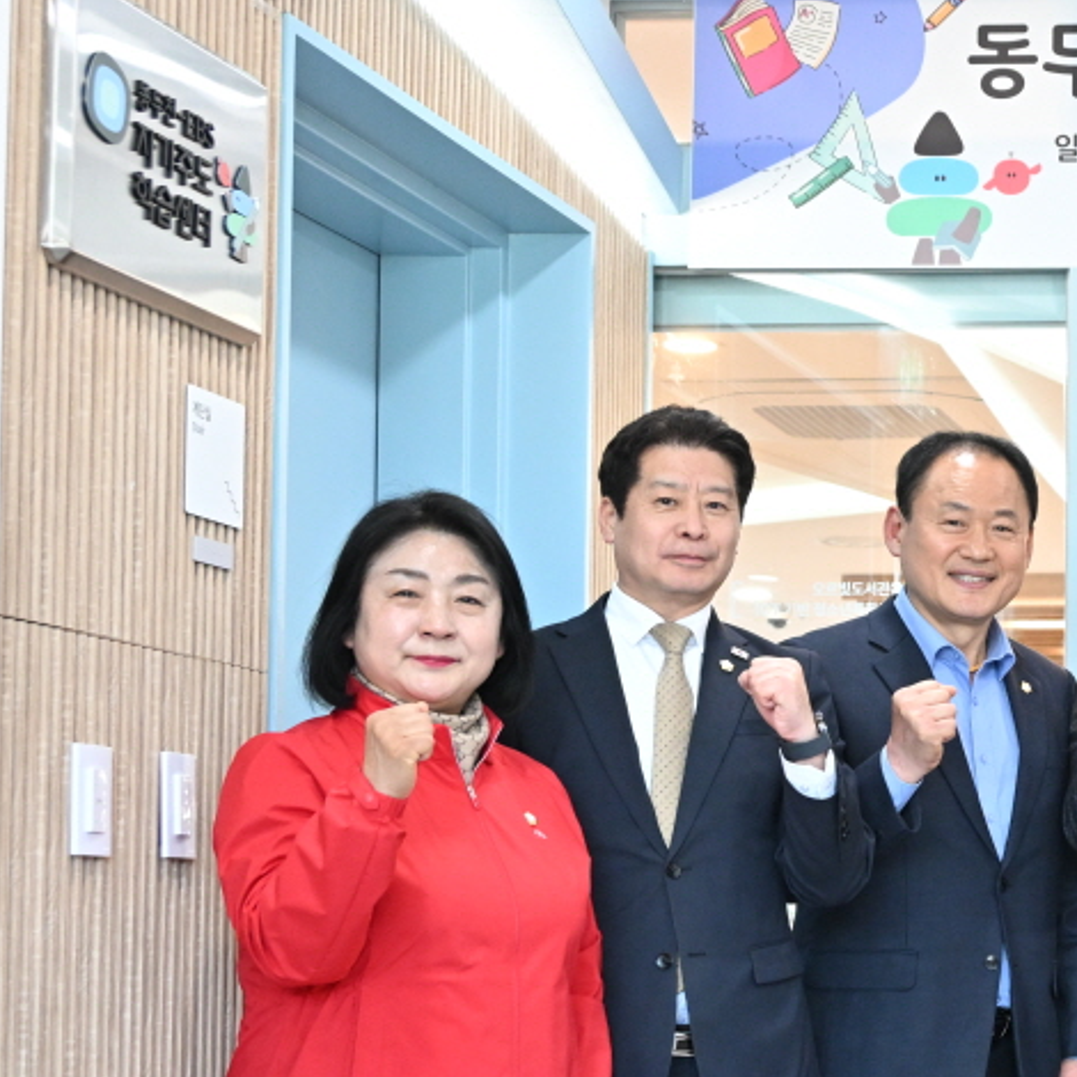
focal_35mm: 95
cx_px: 1519
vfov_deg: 18.2
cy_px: 811
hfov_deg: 16.9
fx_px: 3344
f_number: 4.8
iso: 2000
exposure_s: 1/100
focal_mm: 35
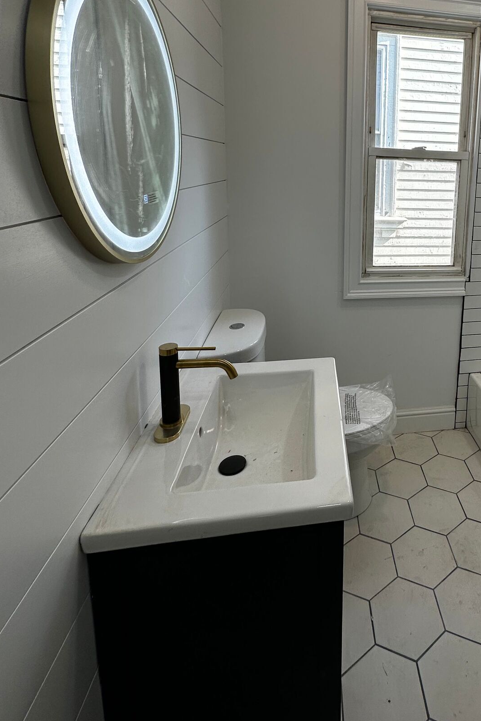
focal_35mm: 21
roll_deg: -2.6
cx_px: 389
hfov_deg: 55.1
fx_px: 421
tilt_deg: -10.2
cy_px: 236
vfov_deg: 78.4
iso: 40
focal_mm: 2.22
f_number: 2.2
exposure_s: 1/146
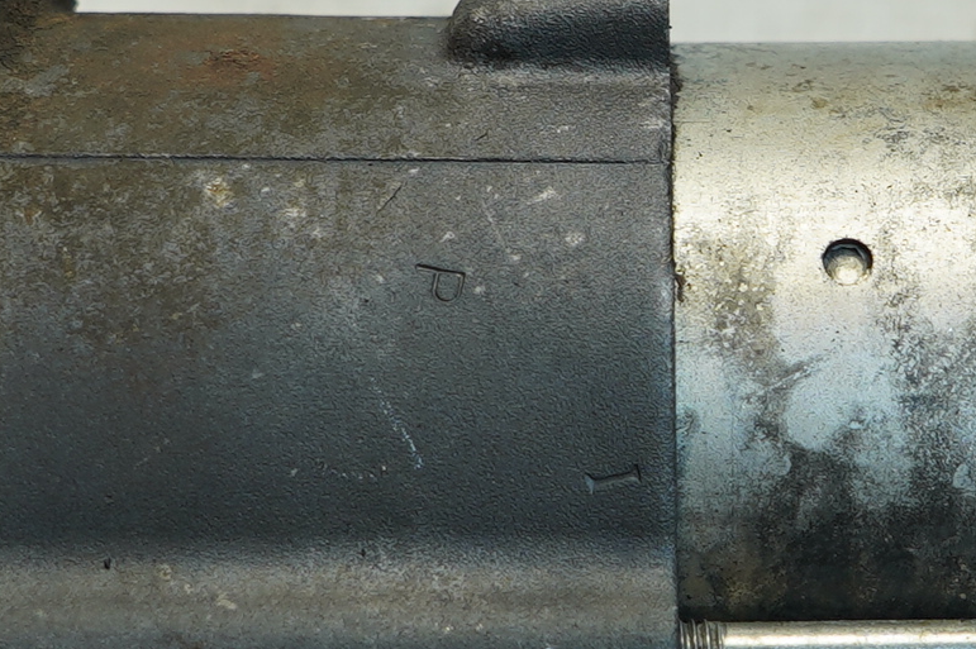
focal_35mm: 156
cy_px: 393
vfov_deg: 8.8
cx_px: 796
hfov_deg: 13.1
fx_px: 4226
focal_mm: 27
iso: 160
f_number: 4
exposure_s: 1/60
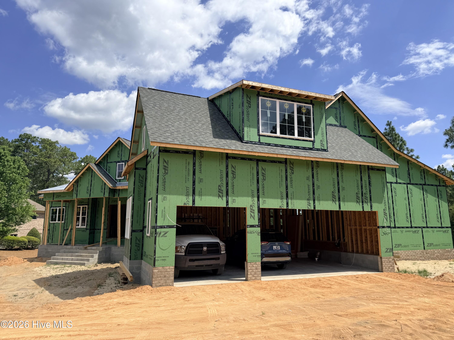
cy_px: 170
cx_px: 227
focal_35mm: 24
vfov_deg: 56.8
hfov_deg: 71.6
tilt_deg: +9.9
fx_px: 315
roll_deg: -0.1
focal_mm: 6.76
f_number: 1.78
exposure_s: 1/5319
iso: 80
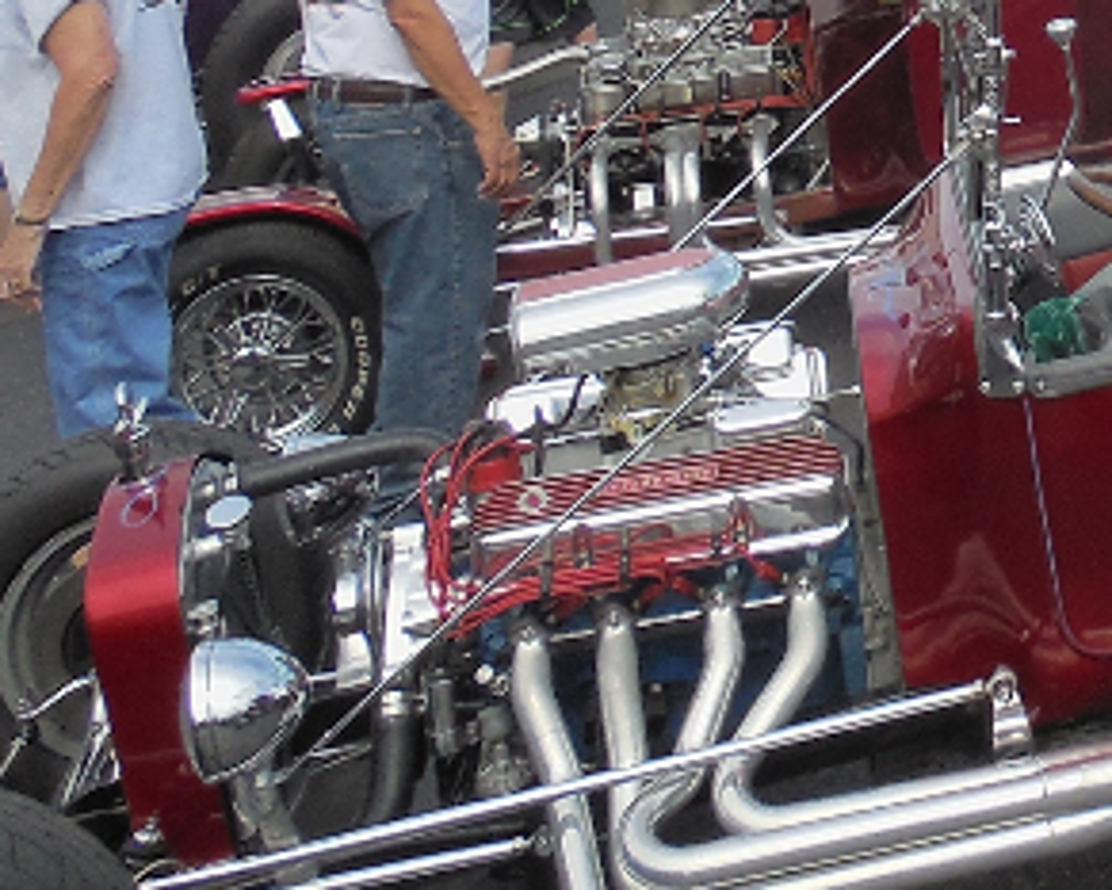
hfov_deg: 19.7
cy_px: -596
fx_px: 2897
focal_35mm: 88
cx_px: 1509
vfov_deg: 15.5
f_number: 3.3
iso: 125
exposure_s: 1/1000
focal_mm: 4.5
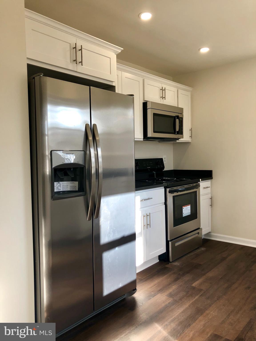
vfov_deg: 63.4
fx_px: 276
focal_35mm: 28
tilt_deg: -2.9
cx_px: 128
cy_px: 170
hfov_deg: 49.7
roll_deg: +1.7
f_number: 1.8
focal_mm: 3.99
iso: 40
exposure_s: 1/120
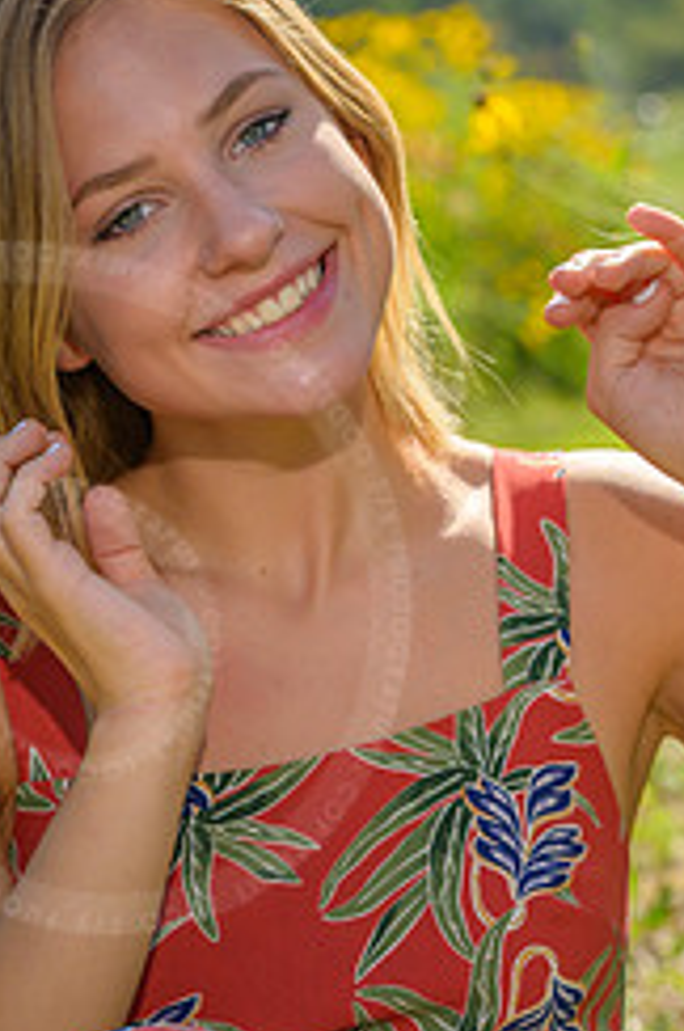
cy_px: 752
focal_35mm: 157
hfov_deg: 8.7
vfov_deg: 13.1
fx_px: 4487
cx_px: 120
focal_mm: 85
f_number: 5.6
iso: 200
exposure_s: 1/1600
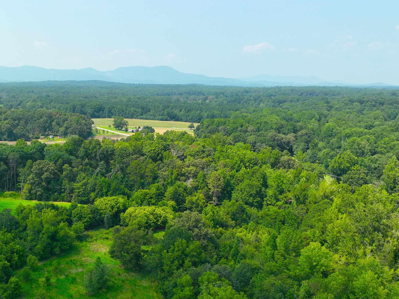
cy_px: 207
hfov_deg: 48.4
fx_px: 426
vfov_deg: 38.1
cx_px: 105
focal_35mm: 37
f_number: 2.8
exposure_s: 1/160
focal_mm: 12.29
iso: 100
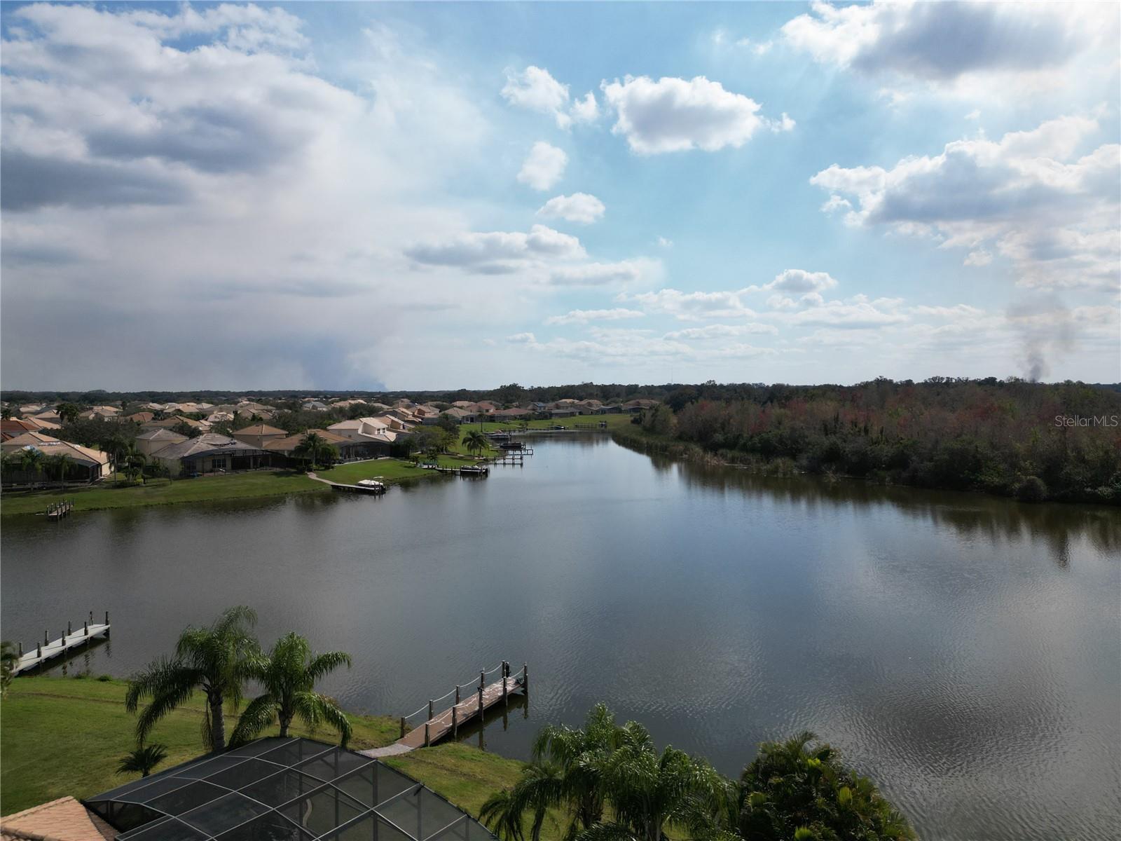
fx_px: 777
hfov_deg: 71.6
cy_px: 420
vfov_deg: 56.8
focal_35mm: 24
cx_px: 560
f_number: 1.7
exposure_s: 1/6400
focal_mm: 6.72
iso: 130
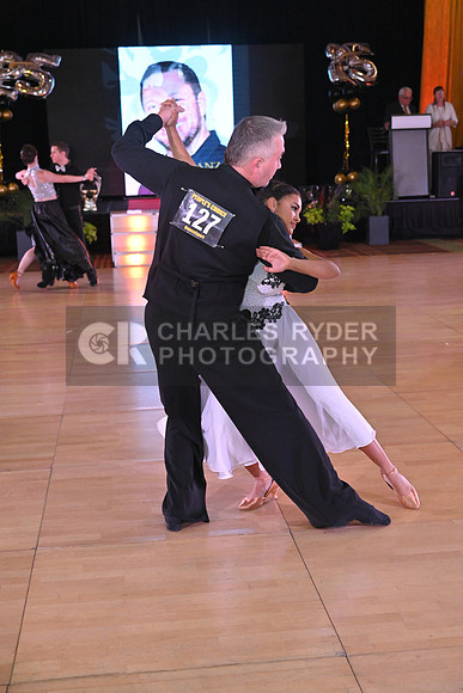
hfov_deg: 27.0
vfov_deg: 39.6
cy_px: 346
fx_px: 964
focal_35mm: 50
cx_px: 232
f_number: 5
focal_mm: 50
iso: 3200
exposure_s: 1/400
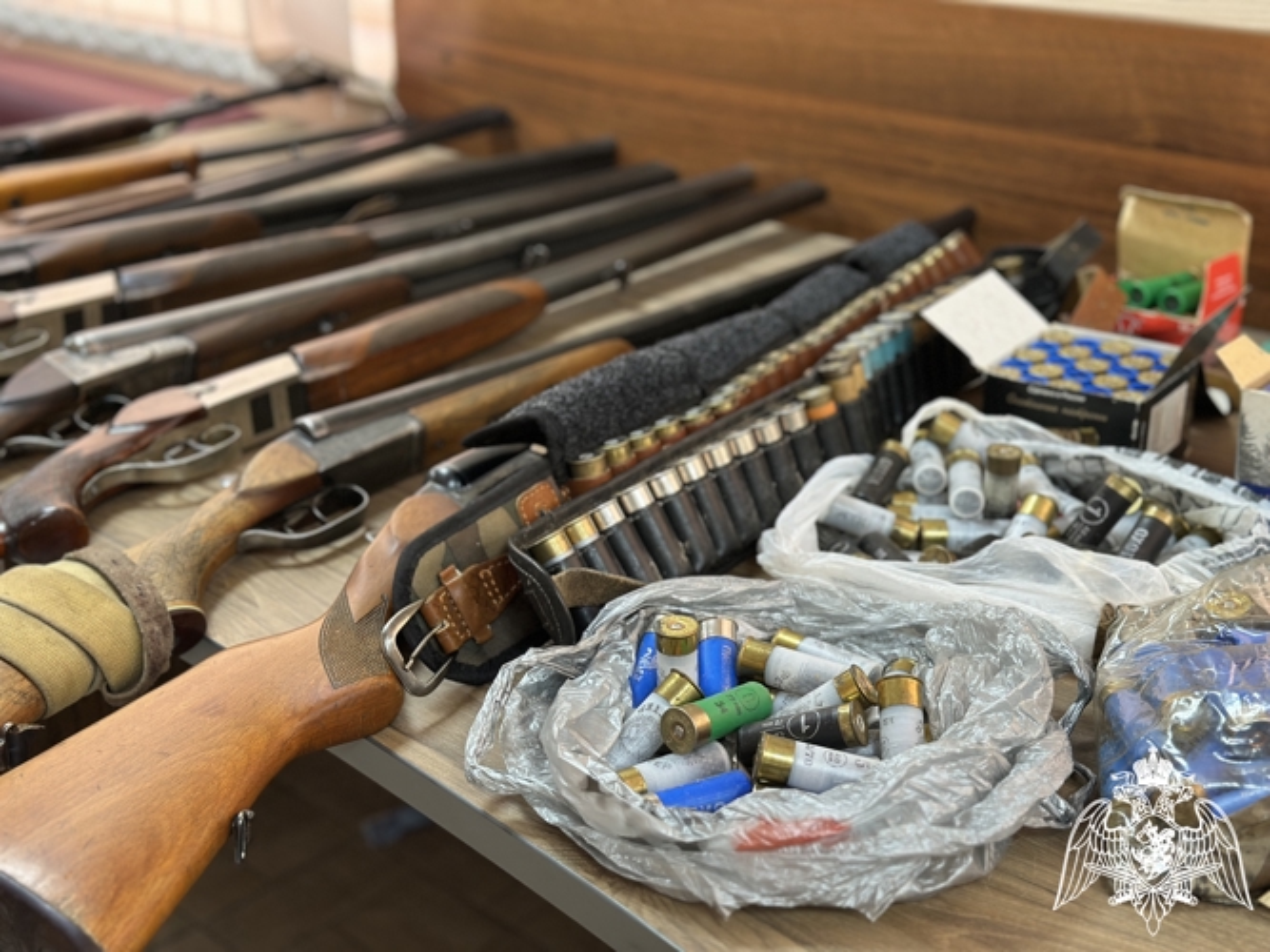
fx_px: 1761
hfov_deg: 39.7
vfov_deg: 30.3
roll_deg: +0.2
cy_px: 476
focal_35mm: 48
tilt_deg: -22.6
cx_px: 635
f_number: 1.78
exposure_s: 1/50
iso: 200
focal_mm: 6.86
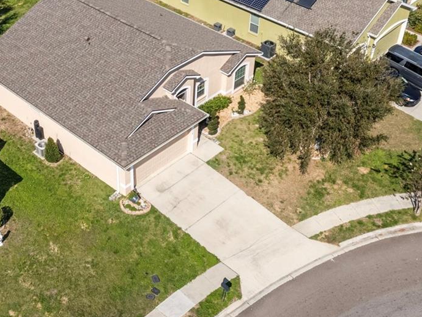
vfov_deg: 29.6
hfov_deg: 38.6
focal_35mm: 49
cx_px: 155
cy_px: 118
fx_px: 598
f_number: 2.8
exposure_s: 1/60
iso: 130
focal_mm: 8.38
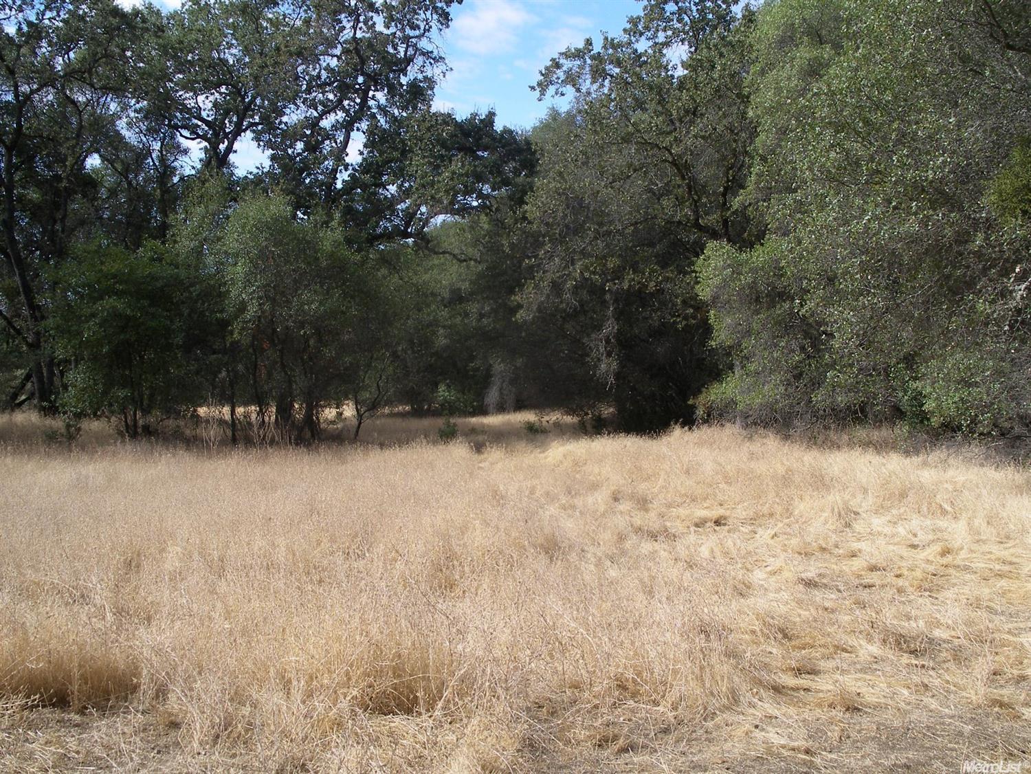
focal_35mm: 37
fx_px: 1102
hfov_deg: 50.1
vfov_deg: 38.7
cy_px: 387
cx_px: 516
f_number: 4.2
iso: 80
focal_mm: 7.8
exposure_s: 1/200
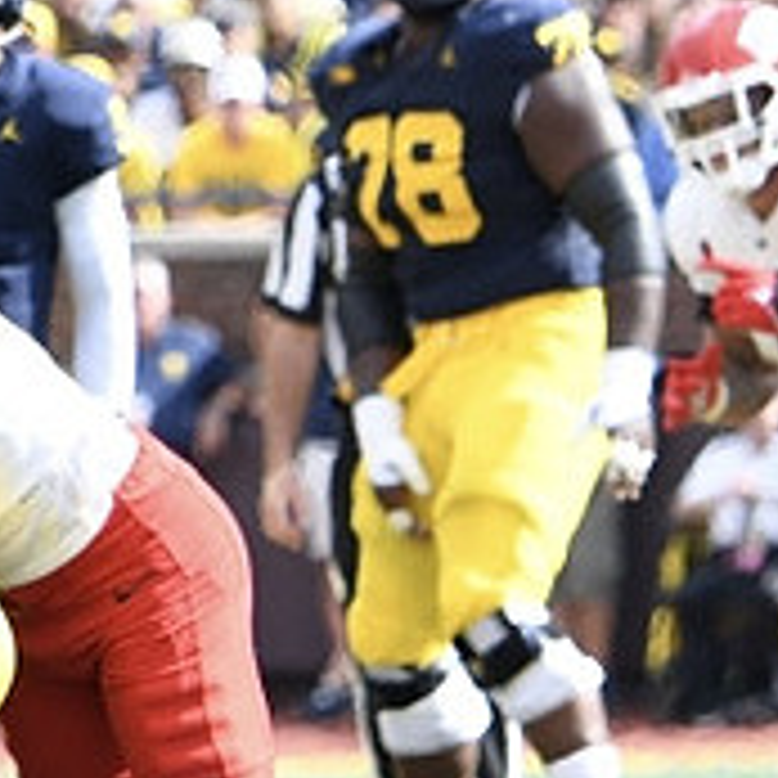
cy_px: 535
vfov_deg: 1.8
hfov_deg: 1.8
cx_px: -436
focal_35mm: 983
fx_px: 24995
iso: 500
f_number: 5.3
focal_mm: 230
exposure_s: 1/800
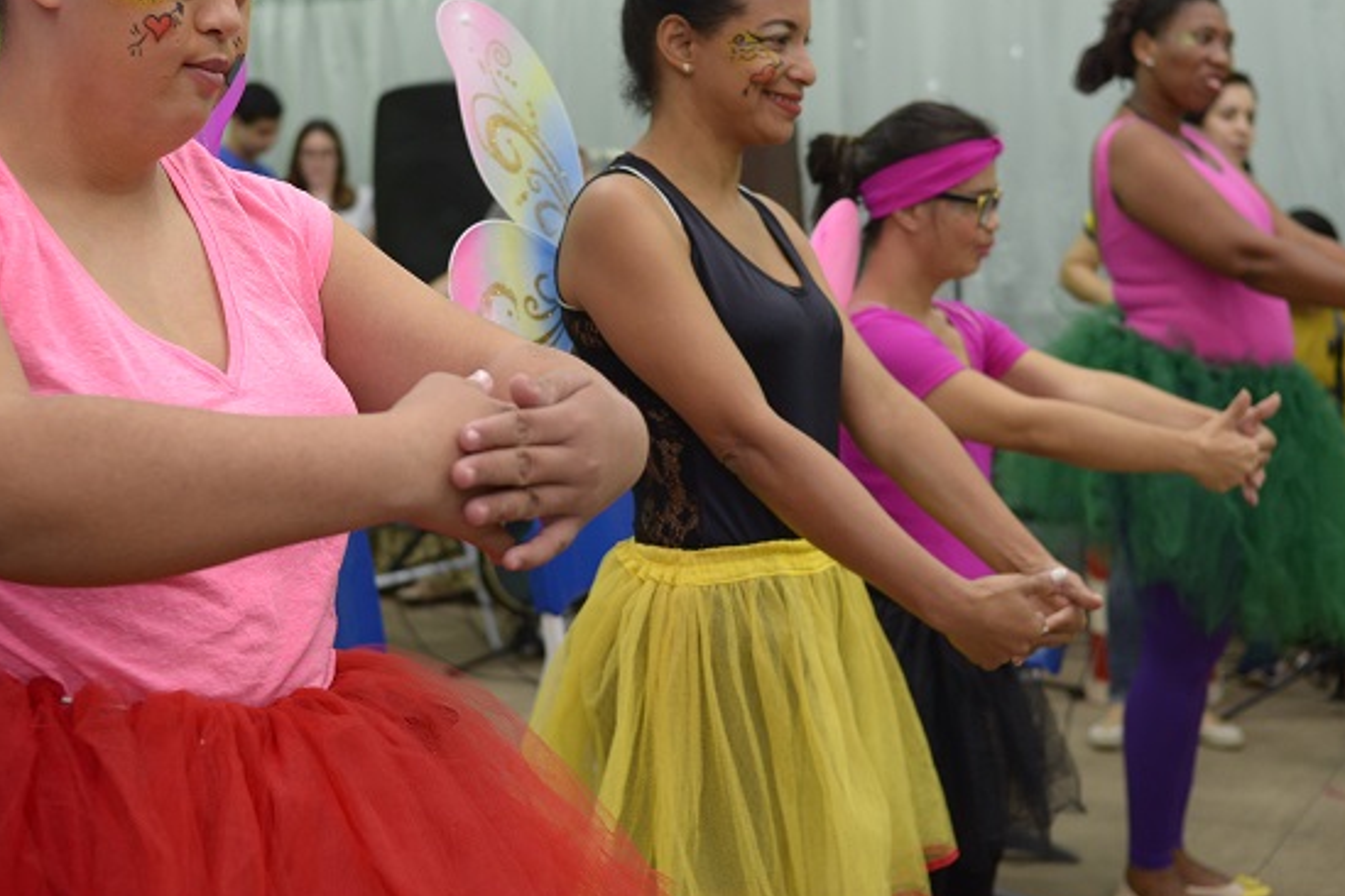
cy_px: 289
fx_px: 1905
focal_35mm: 51
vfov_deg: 26.3
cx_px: 657
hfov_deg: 38.9
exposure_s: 1/60
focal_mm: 35
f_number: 3.2
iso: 1000
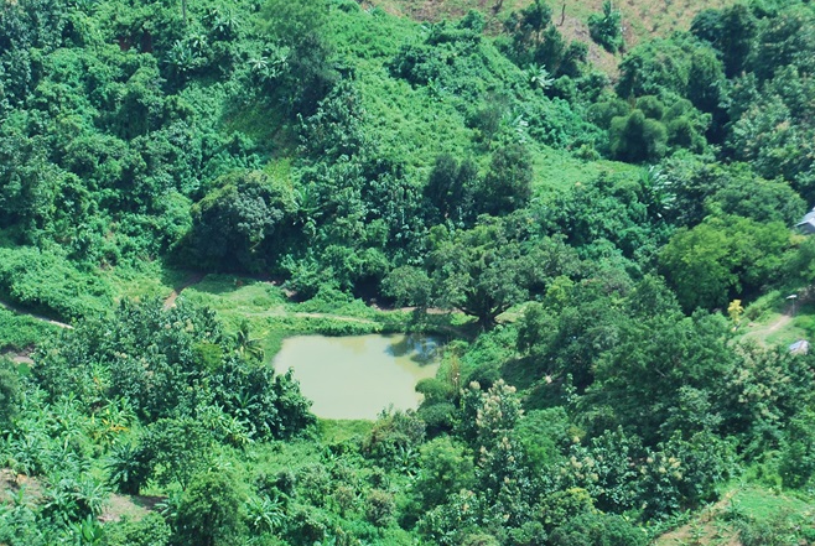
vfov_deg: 10.3
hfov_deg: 15.3
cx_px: 372
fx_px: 3034
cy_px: 293
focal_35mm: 134
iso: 100
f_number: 5.6
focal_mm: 55
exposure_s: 1/160
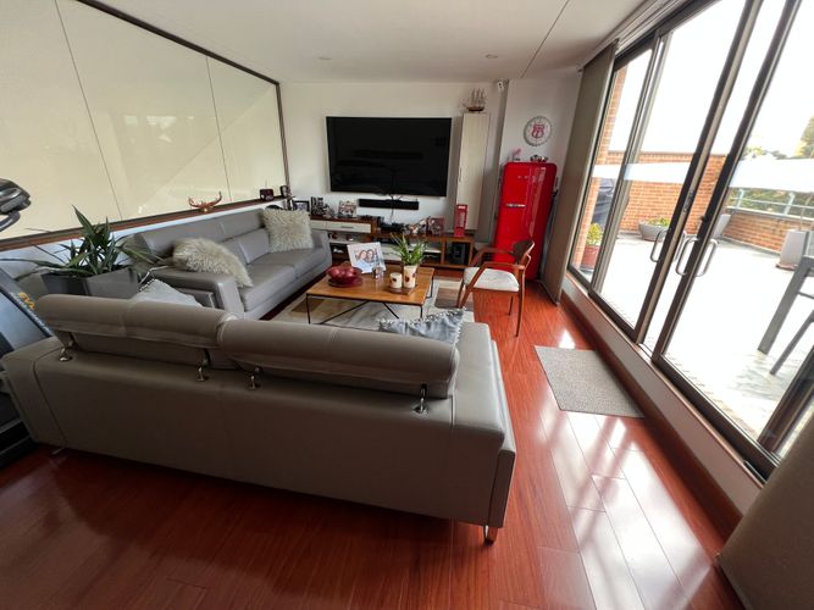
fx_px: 306
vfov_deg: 89.9
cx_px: 407
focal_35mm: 13
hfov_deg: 106.2
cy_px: 305
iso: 100
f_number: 1.8
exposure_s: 1/99
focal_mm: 1.57
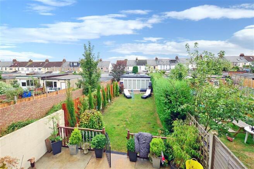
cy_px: 84
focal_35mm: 15
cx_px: 127
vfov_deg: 77.3
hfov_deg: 100.4
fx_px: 106
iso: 200
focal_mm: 10
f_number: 6.3
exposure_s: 1/160
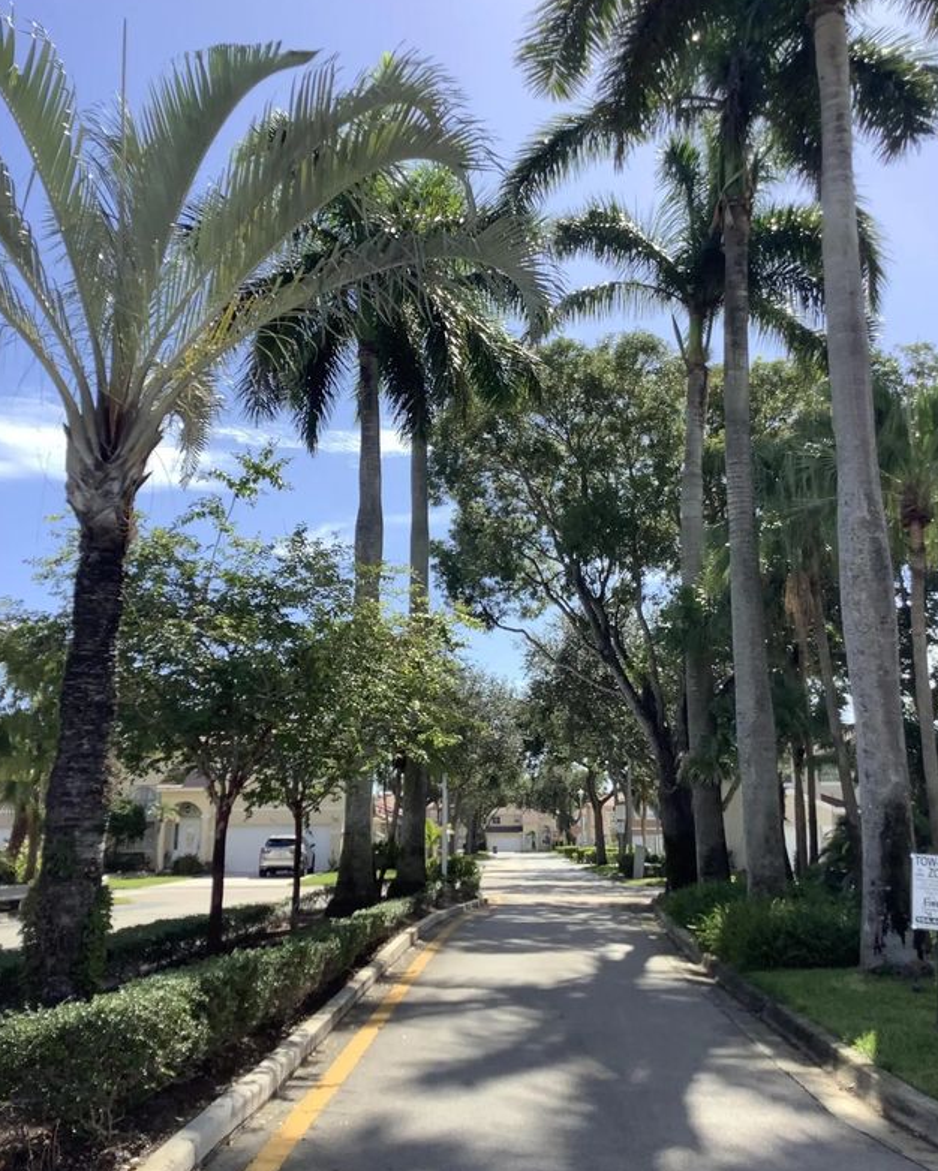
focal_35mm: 33
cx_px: 473
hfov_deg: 44.6
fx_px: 1145
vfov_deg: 54.2
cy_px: 546
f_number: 2.4
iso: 25
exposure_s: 1/1006
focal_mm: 3.3
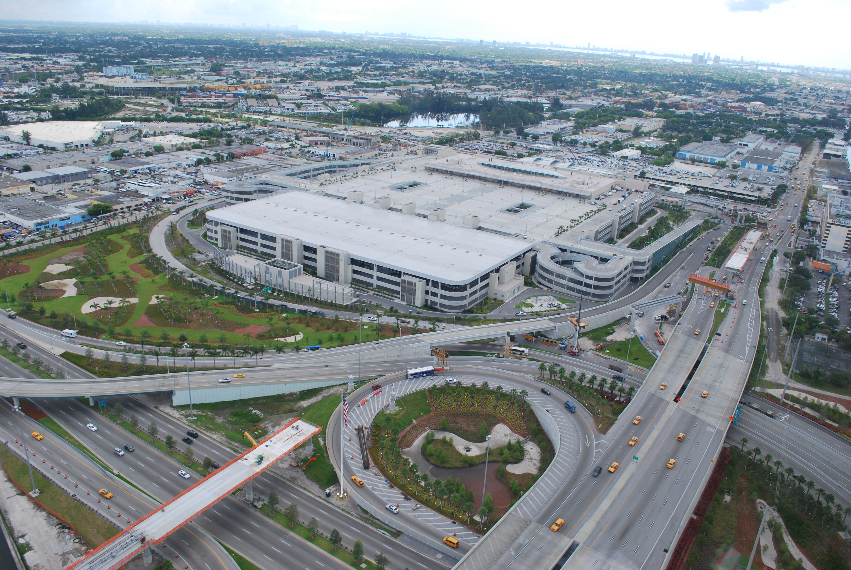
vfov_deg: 48.0
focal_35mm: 27
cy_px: 285
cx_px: 426
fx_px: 639
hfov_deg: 67.3
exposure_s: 1/160
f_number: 6.3
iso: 100
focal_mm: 18
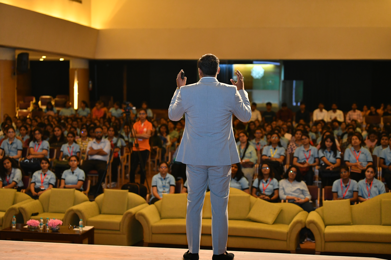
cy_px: 130
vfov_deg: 19.5
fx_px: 760
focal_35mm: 70
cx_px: 196
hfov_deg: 28.8
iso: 2500
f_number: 2.8
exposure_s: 1/200
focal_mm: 70
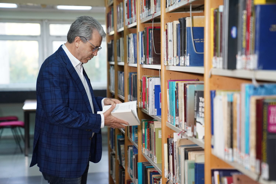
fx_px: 537
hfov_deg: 28.8
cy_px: 92
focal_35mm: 70
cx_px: 138
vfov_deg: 19.5
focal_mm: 70
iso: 3200
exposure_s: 1/160
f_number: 2.8
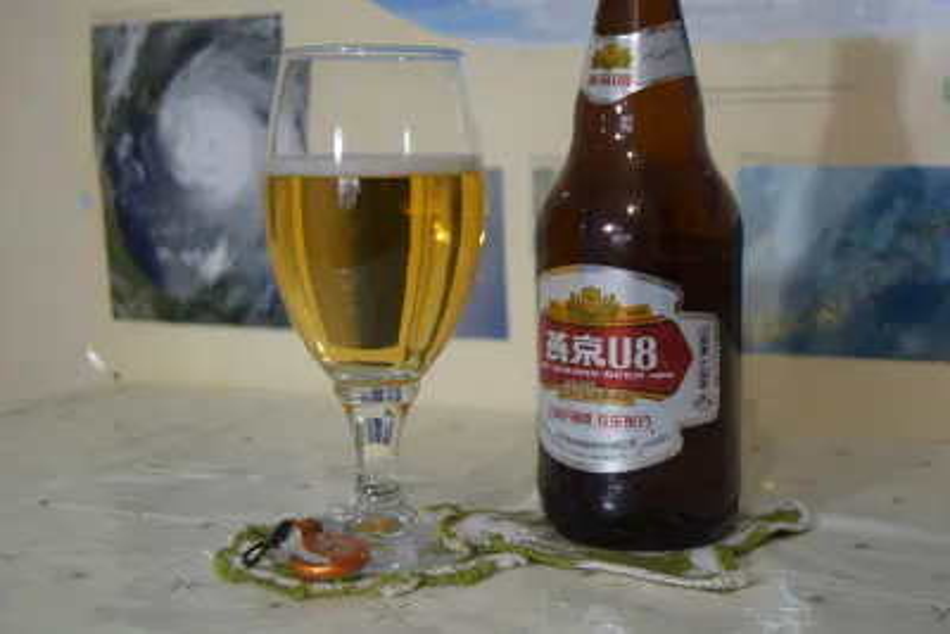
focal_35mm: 57
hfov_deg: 35.0
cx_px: 475
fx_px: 1505
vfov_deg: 23.8
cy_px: 317
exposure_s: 1/60
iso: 800
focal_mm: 38
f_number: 4.8
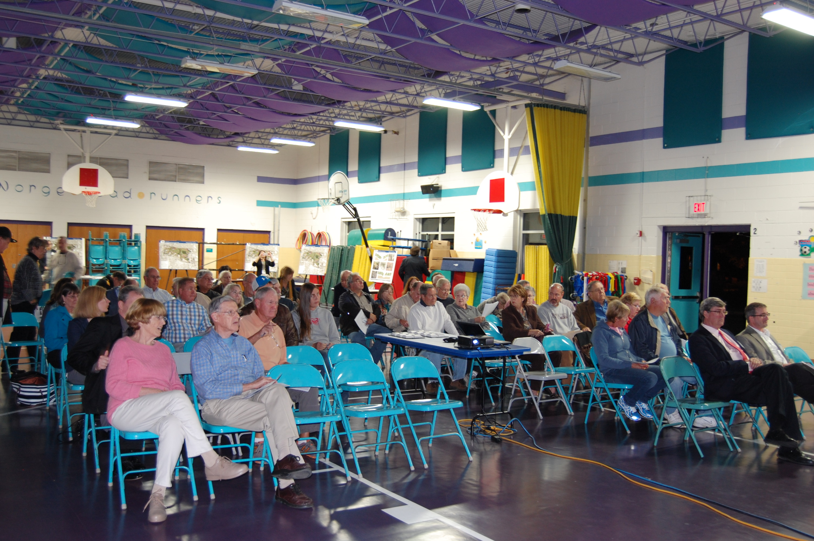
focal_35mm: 34
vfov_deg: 38.3
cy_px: 270
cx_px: 407
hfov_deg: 55.1
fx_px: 779
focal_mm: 23
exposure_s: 1/13
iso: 400
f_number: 3.8
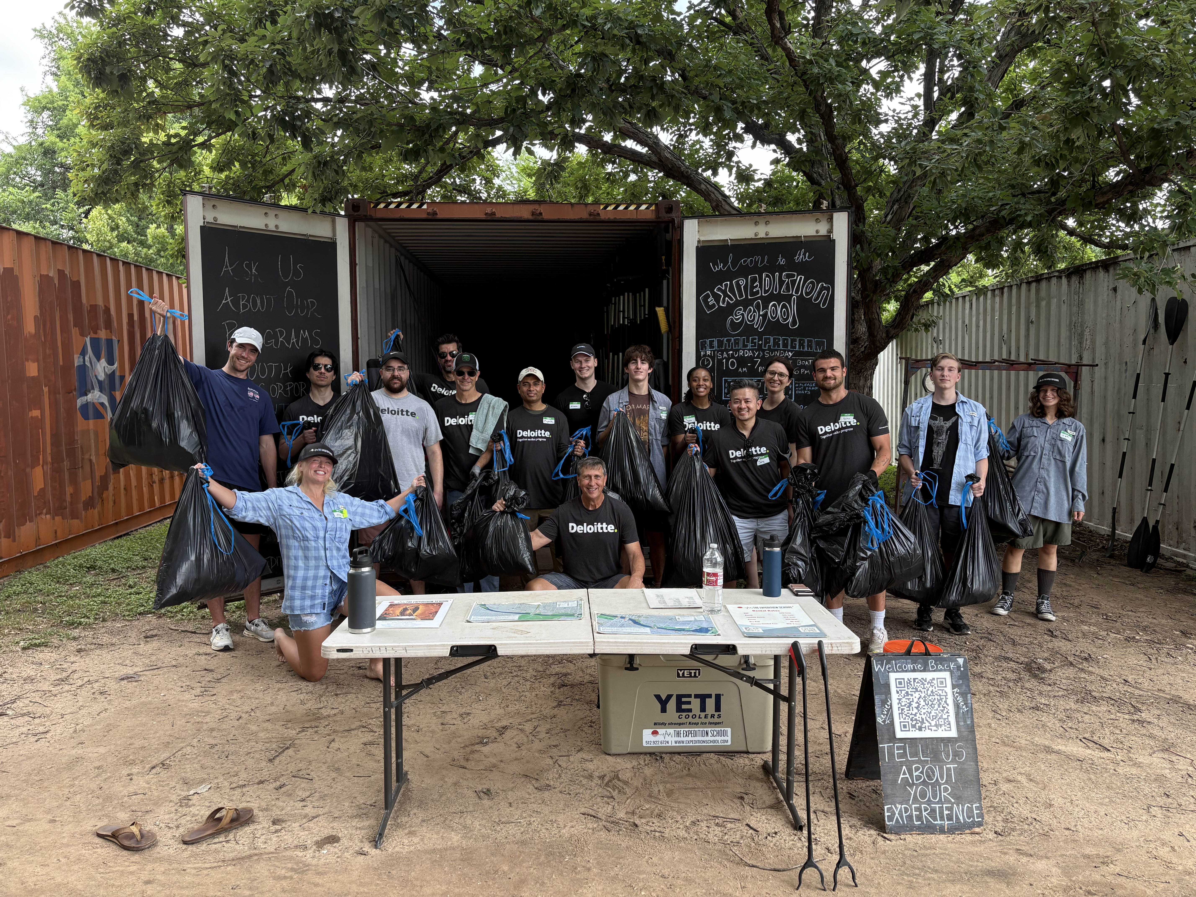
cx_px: 598
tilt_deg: -0.6
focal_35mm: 26
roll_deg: +0.1
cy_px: 448
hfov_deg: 67.3
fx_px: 898
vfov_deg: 53.1
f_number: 1.6
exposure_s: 1/316
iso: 64
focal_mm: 5.96
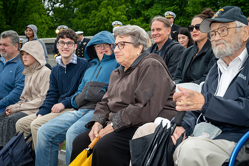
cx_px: 123
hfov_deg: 28.7
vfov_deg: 19.4
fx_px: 486
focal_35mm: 70
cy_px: 83
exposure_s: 1/250
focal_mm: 46
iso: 500
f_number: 6.3
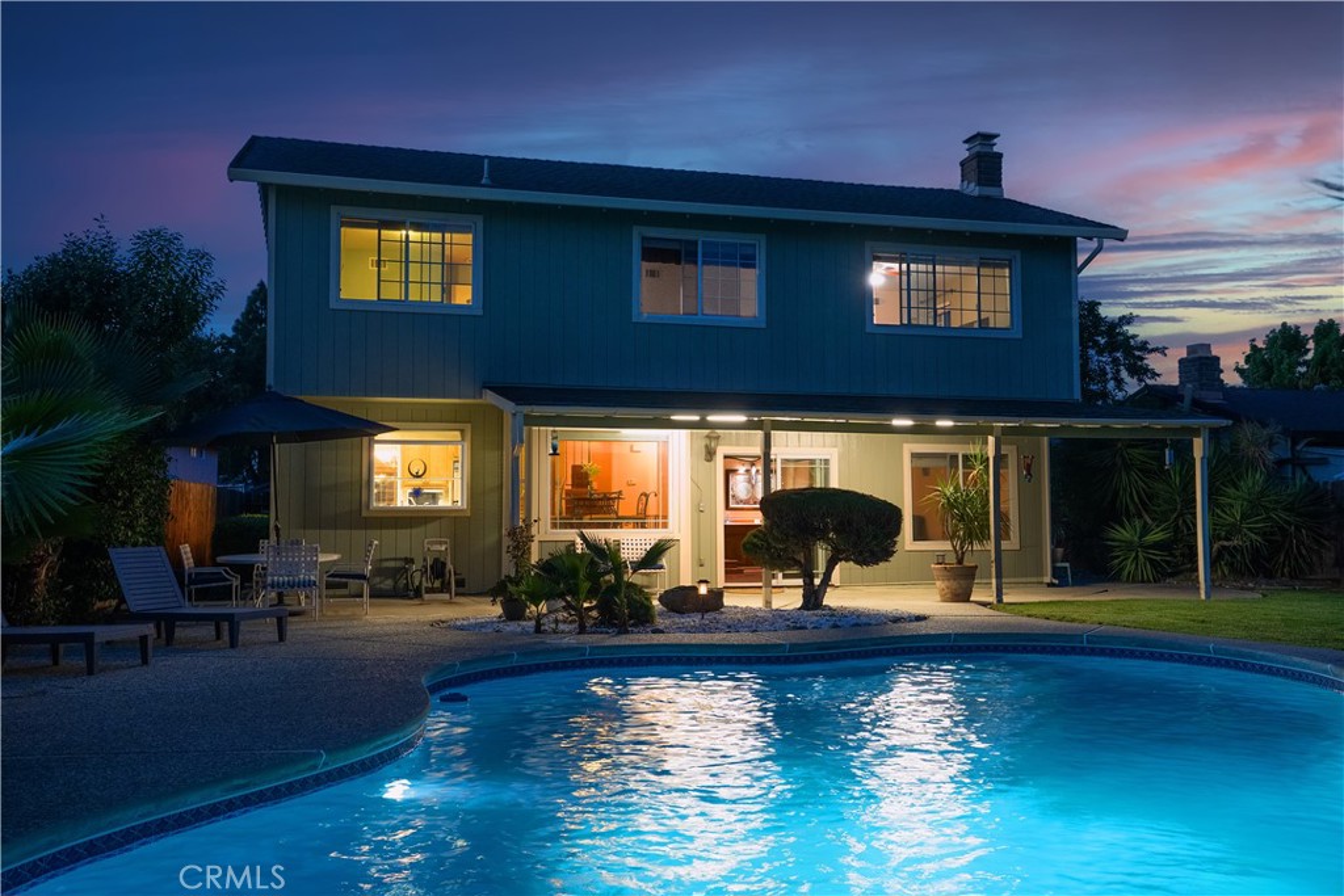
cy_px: 448
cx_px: 672
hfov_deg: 60.3
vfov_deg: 42.3
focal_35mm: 31
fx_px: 1157
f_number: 8
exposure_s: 1/10
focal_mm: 31
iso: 3200
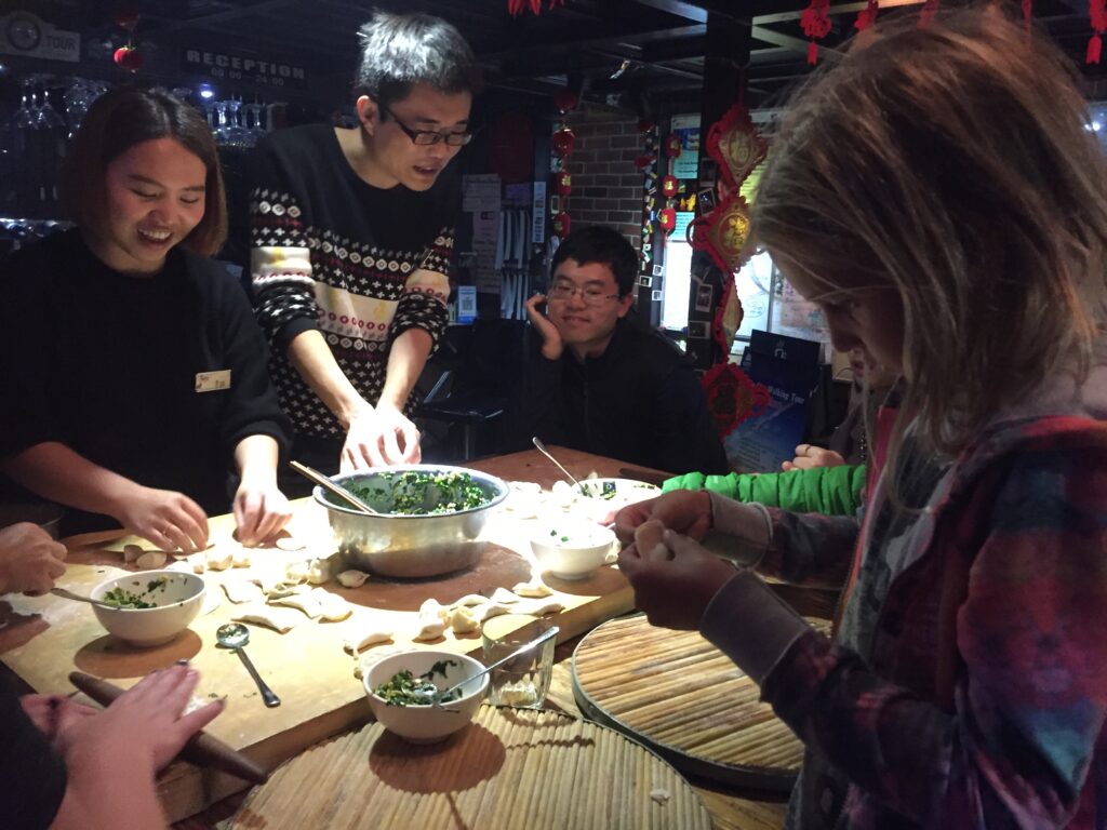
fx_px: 927
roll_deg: -2.4
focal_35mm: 29
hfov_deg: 61.7
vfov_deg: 48.2
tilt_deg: -11.8
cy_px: 415
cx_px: 554
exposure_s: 1/17
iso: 400
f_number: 2.2
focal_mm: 4.15
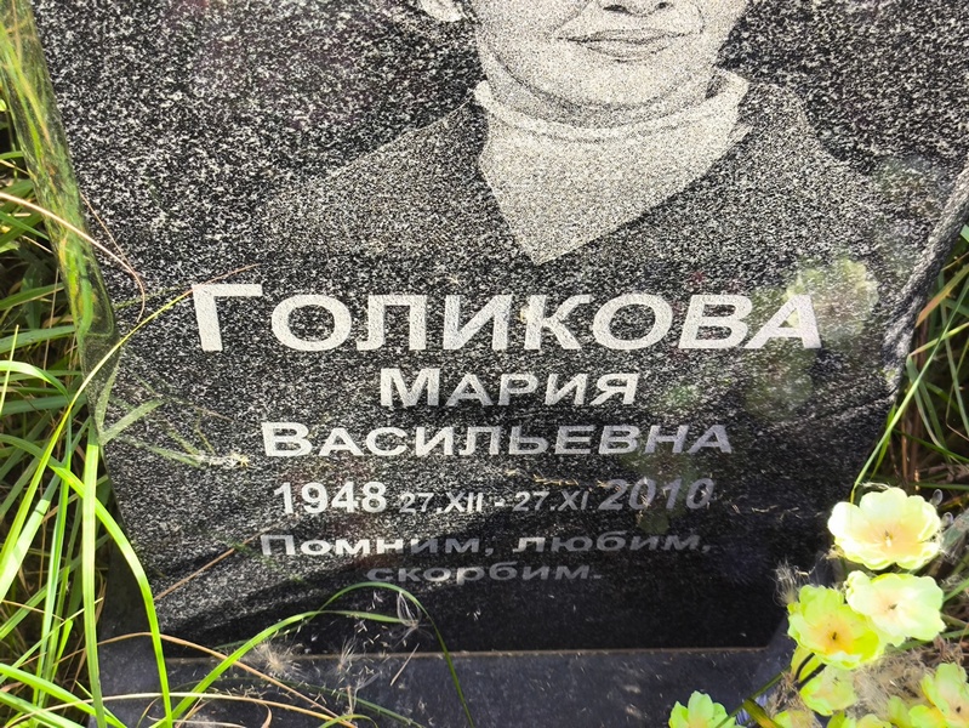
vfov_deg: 29.1
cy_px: 364
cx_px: 484
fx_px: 1400
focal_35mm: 50
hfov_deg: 38.2
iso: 50
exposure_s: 1/195
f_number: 1.7
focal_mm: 4.71
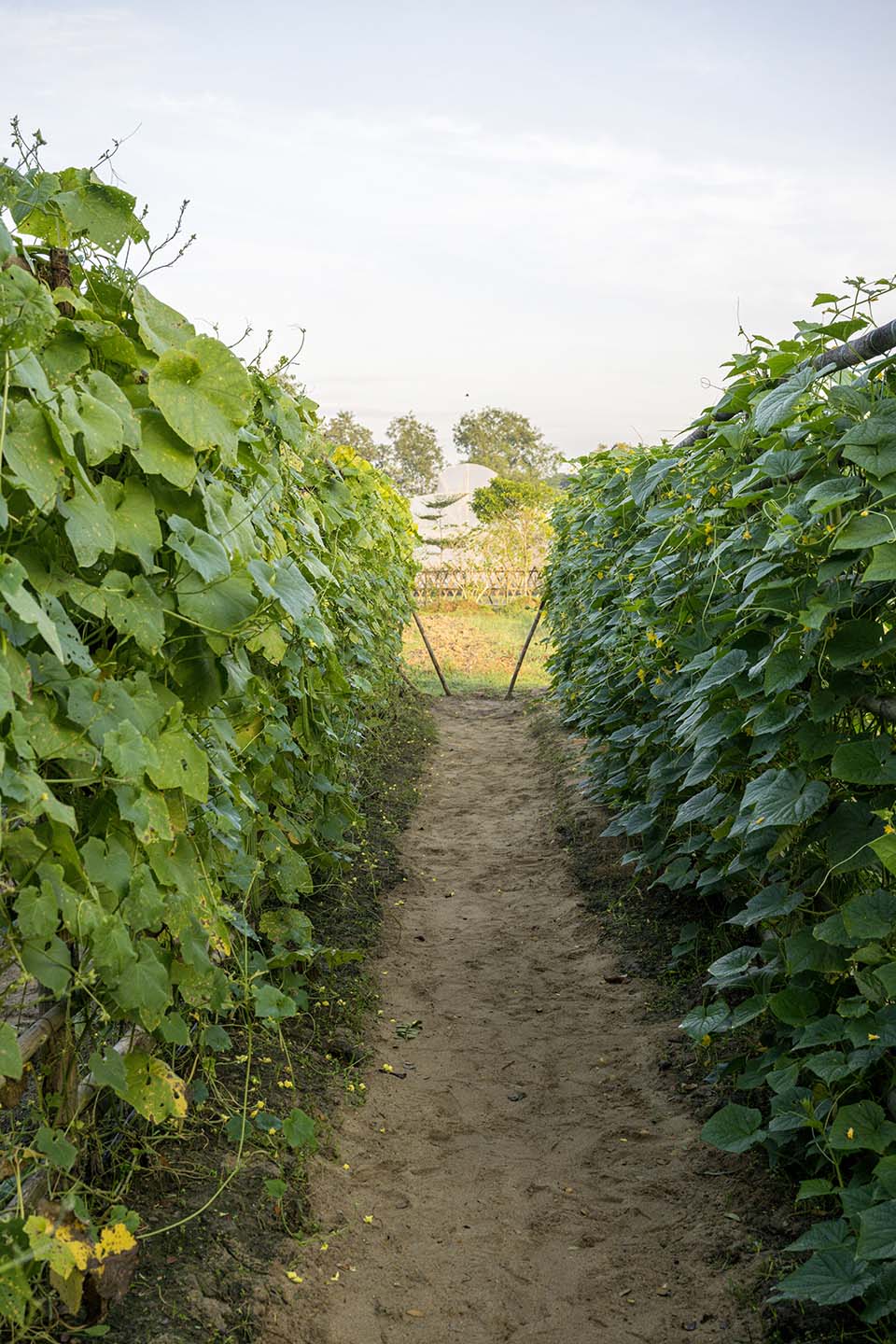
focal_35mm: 41
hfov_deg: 32.6
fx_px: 1531
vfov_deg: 47.4
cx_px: 448
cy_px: 672
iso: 450
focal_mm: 41
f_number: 6.3
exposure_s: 1/250
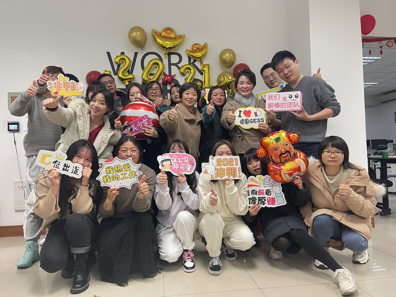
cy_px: 148
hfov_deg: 67.3
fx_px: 297
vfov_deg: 53.1
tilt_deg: +1.4
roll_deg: +2.2
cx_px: 198
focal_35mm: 26
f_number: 1.6
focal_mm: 5.1
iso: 125
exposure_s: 1/50
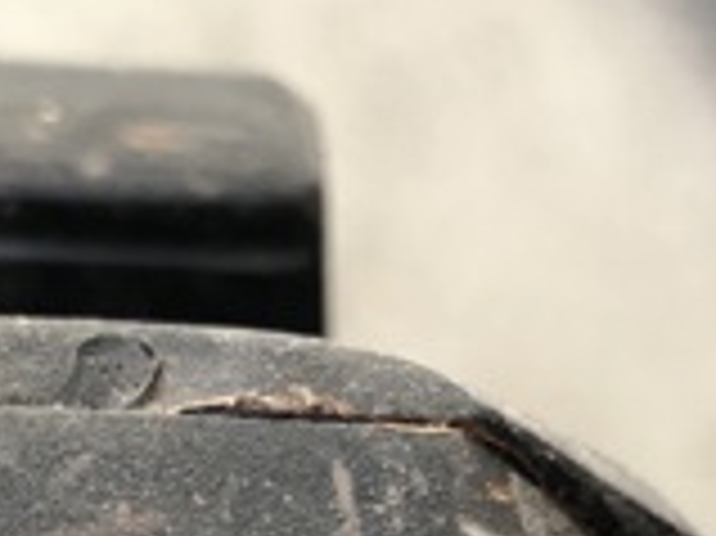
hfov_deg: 17.4
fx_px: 2336
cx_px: 477
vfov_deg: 12.3
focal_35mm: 113
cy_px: 872
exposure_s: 1/17
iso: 40
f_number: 1.8
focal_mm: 3.99
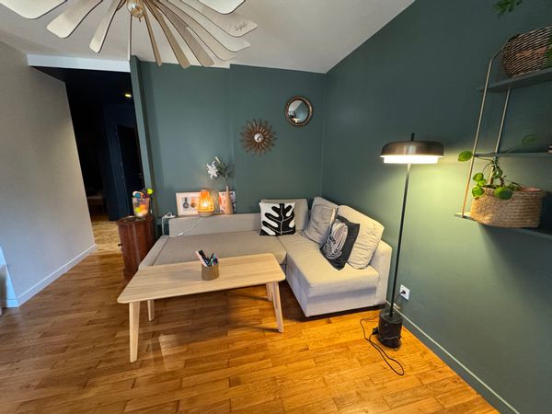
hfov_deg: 102.1
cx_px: 276
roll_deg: +0.7
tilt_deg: -12.0
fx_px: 223
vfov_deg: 85.7
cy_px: 207
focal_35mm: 14
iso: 500
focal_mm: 2.22
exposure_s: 1/50
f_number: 2.2
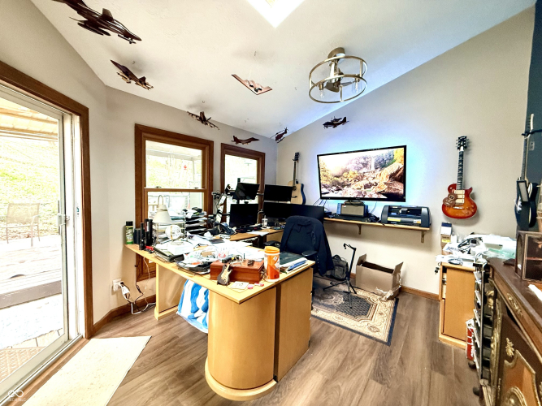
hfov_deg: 102.1
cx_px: 271
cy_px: 203
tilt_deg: -1.7
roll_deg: -1.5
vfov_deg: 85.7
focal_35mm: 14
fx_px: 219
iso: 320
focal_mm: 2.22
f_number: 2.2
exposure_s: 1/60
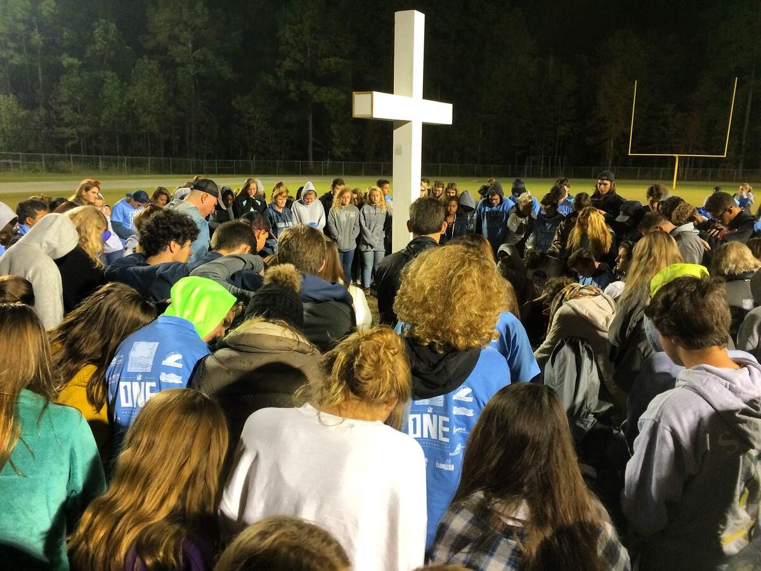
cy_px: 286
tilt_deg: -10.4
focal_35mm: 29
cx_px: 380
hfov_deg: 61.7
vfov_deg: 48.2
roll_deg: -1.2
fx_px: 638
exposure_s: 1/30
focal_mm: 4.15
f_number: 2.2
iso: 125
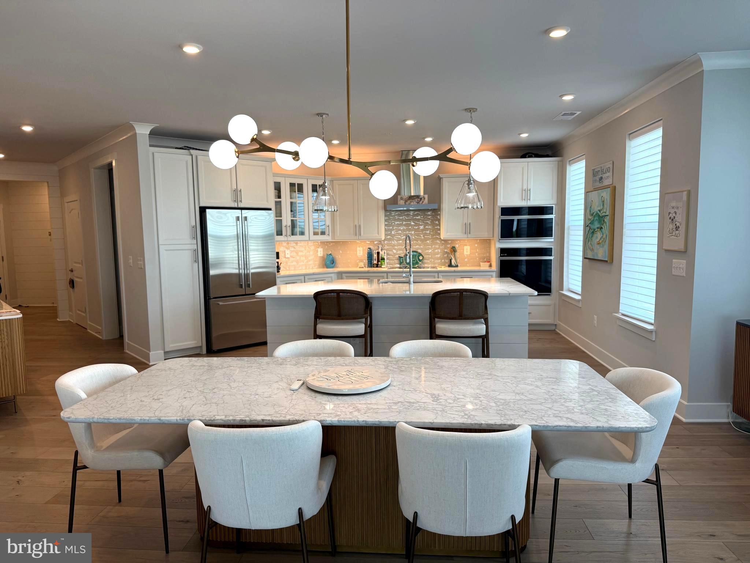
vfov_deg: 56.8
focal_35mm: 24
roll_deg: -0.1
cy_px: 282
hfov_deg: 71.6
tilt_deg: -6.1
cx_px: 375
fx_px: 520
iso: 100
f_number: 1.78
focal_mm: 6.76
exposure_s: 1/245
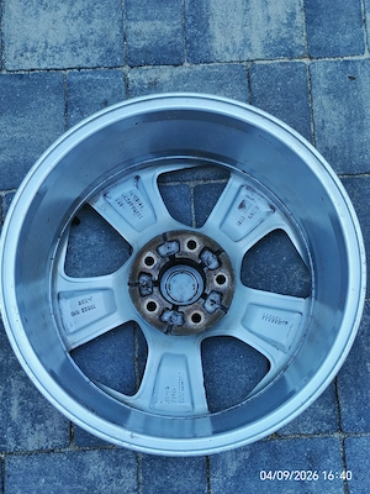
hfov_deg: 26.6
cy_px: 247
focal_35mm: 55
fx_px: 784
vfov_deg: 34.9
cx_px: 185
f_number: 1.9
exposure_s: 1/100
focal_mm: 6.12
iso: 125
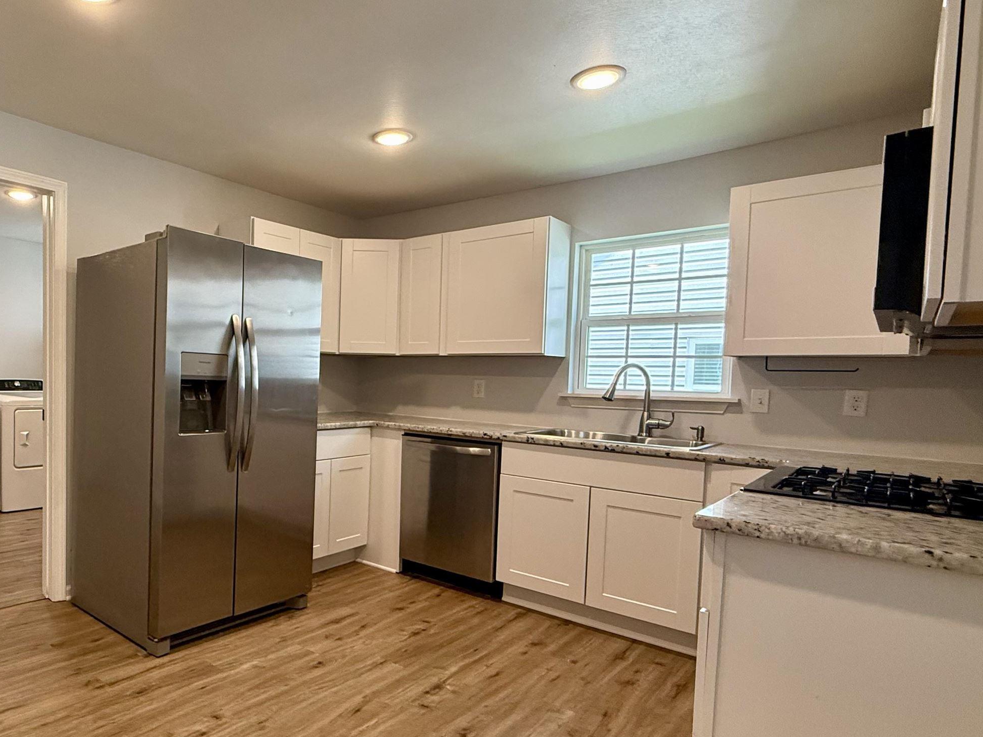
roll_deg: -2.4
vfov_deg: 61.0
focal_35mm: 22
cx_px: 287
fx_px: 625
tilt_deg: -1.7
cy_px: 402
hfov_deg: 72.8
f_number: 2.2
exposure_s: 1/120
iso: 250
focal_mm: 2.22
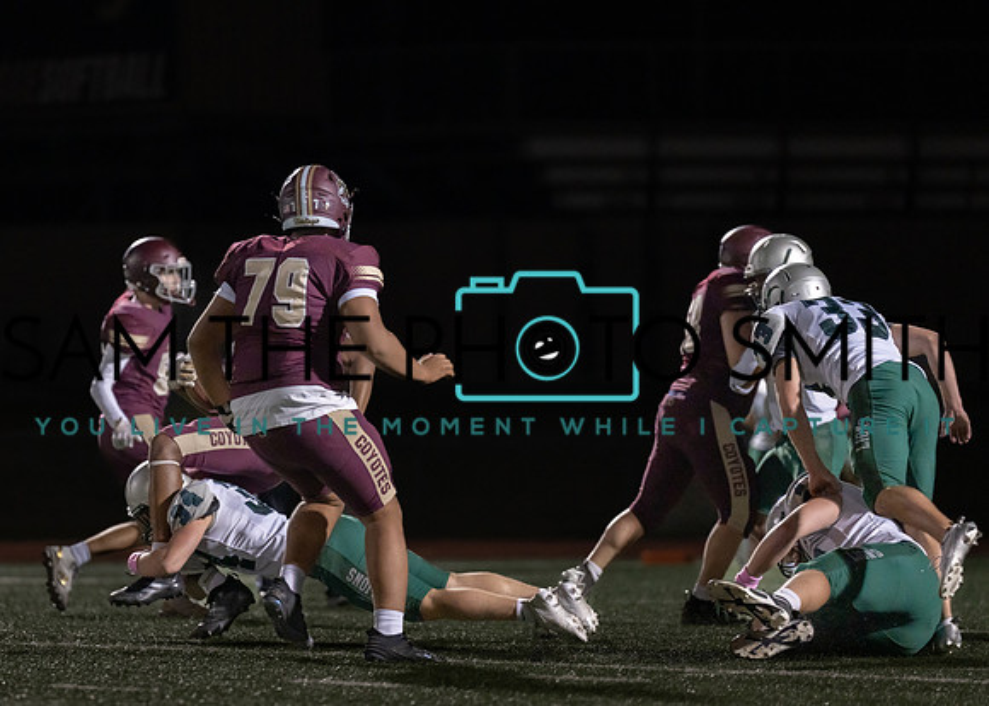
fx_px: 7603
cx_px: 322
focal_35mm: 271
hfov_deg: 7.4
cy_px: 340
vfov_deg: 5.3
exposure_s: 1/1000
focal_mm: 200
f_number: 2.8
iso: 1600
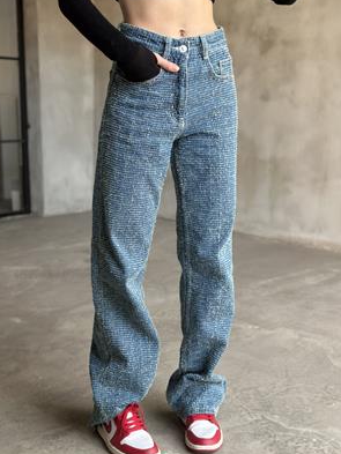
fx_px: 683
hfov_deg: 28.0
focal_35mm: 52
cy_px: 232
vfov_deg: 36.8
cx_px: 166
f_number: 1.78
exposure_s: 1/60
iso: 250
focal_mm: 6.86
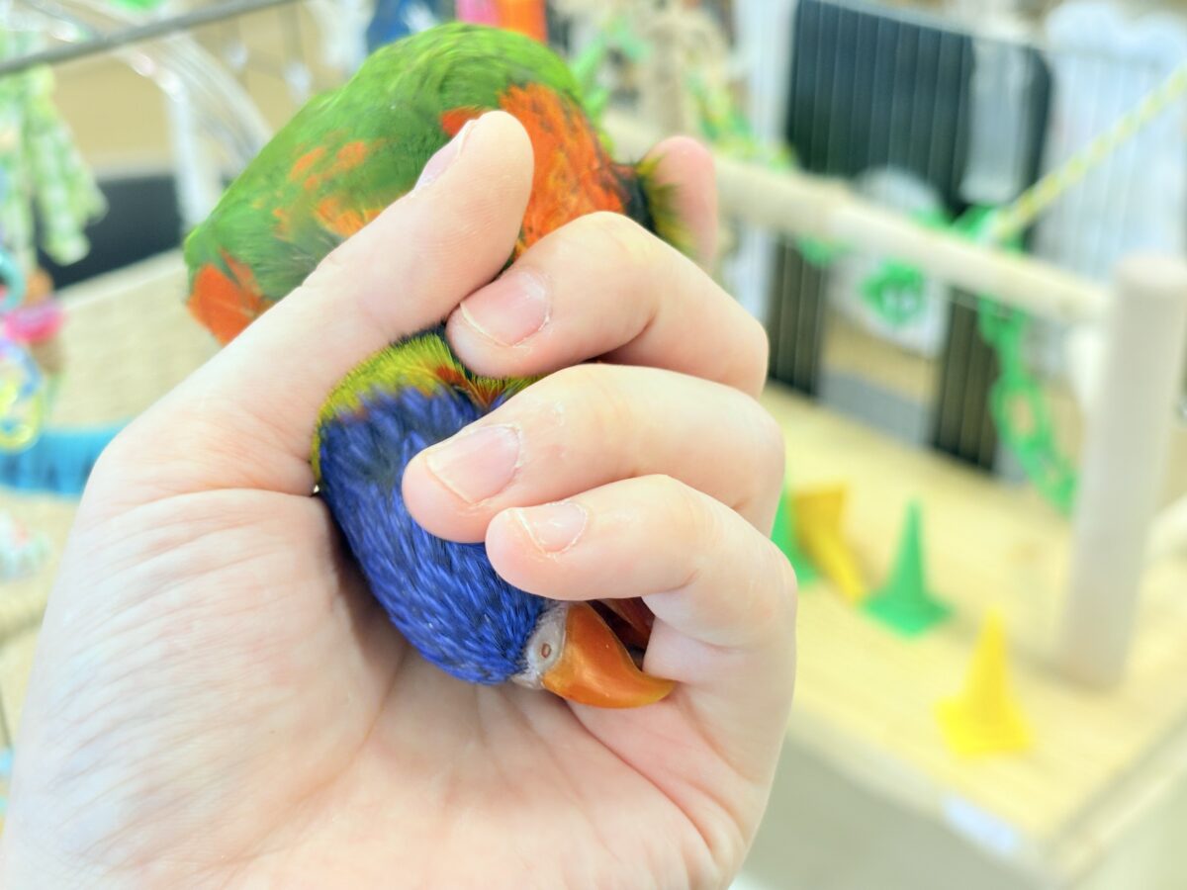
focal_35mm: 52
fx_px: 1783
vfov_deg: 28.0
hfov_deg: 36.8
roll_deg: +2.2
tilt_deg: -30.2
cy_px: 445
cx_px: 594
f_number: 1.6
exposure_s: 1/50
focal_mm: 5.96
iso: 50
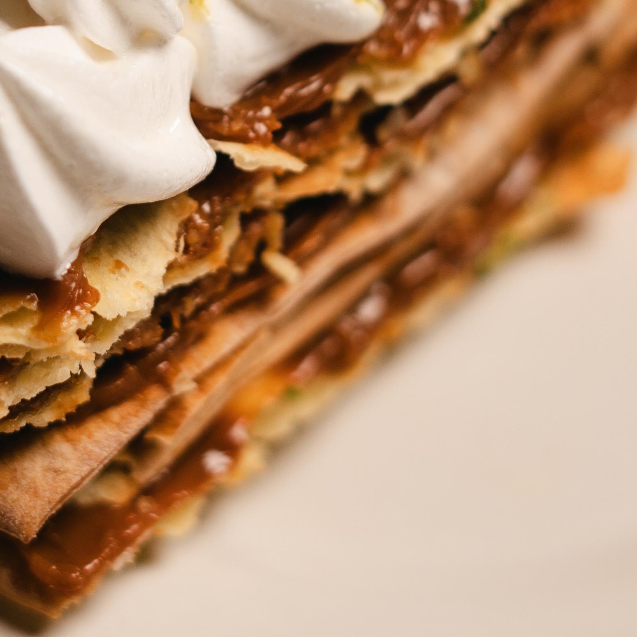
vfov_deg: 10.9
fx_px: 3289
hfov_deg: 11.1
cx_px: 262
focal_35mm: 158
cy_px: -51
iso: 80
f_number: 2.5
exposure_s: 1/200
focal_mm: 50
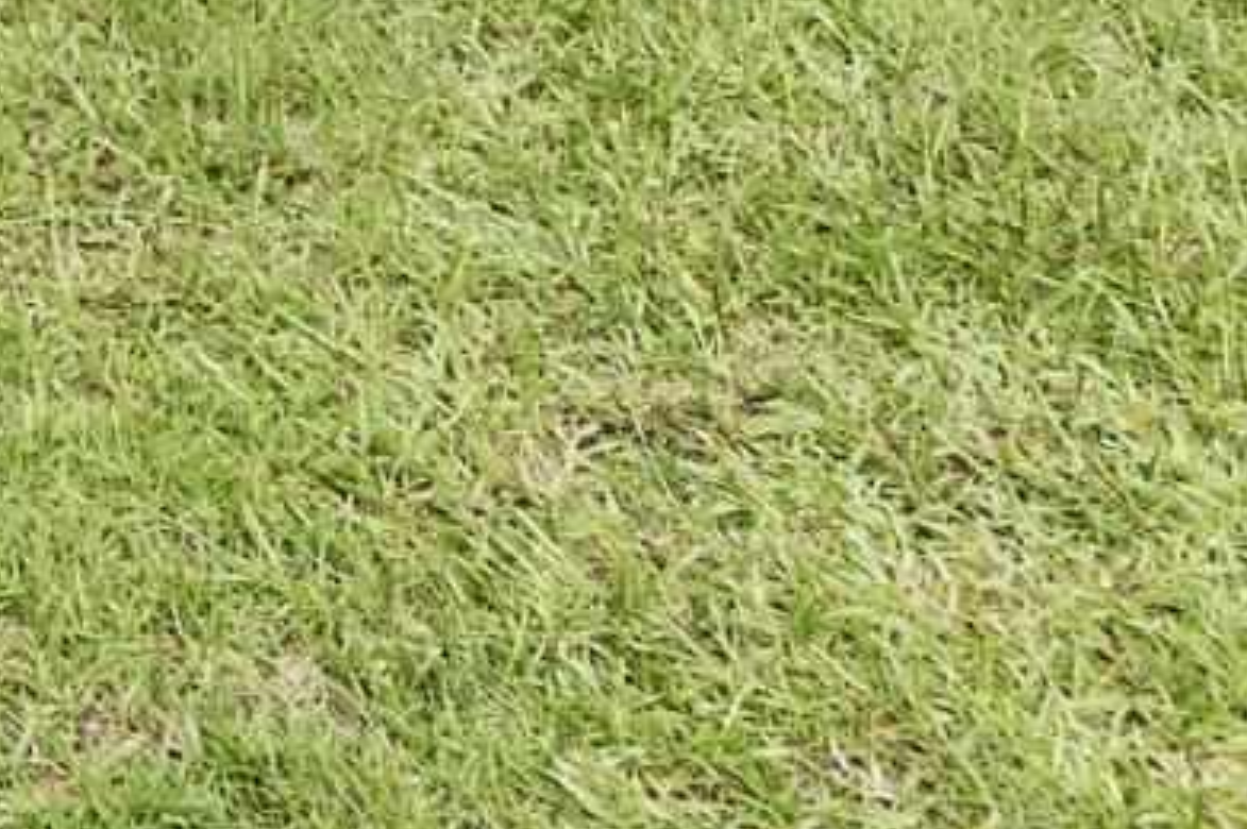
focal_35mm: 96
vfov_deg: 10.6
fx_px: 3322
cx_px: -1547
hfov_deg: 15.1
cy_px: -1556
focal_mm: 10
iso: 250
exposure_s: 1/80
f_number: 5.6
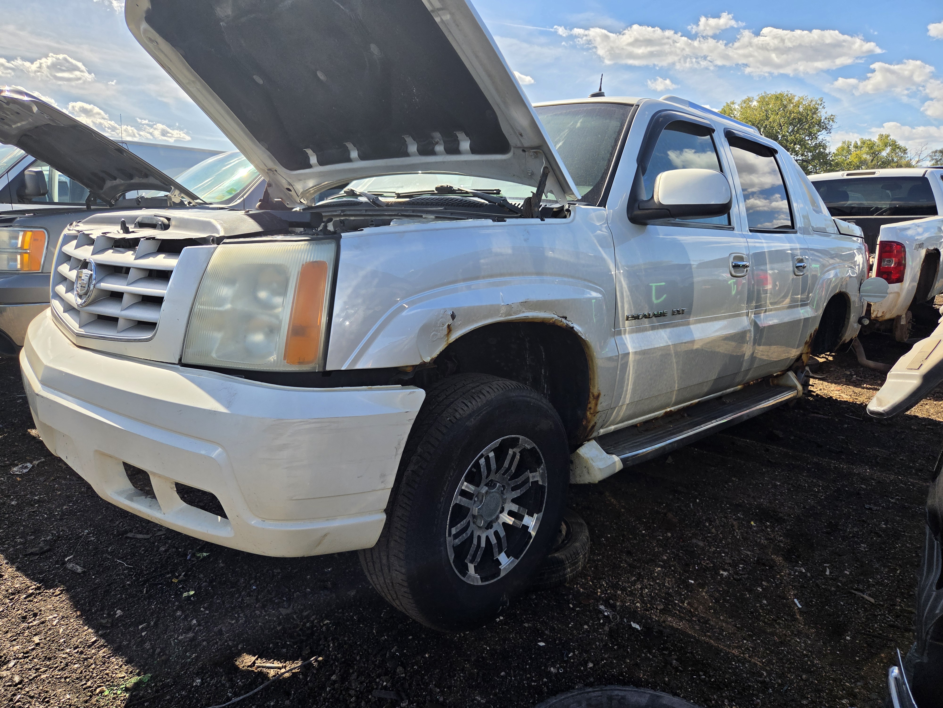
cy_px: 354
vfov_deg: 58.9
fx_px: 627
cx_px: 472
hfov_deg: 73.9
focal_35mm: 23
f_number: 1.8
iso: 80
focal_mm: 5.4
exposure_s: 1/3956
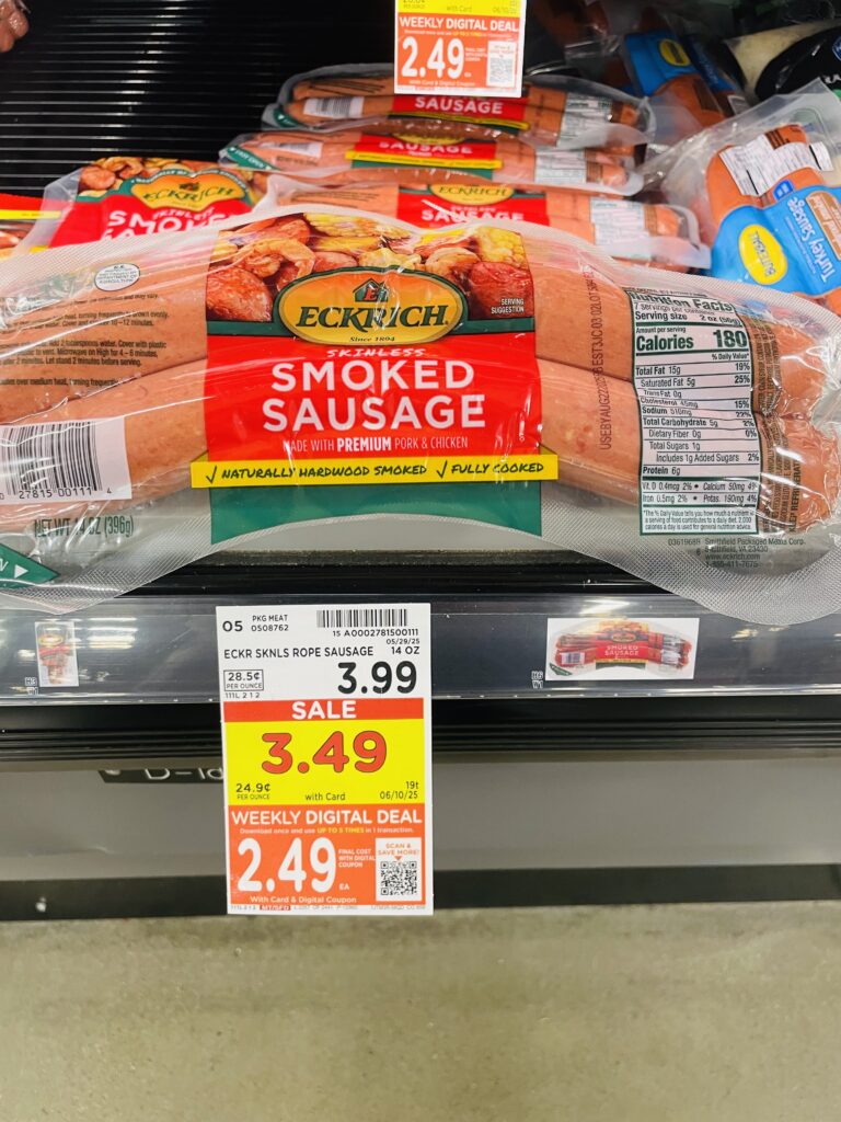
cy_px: 561
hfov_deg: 53.1
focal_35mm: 26
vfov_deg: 67.3
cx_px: 420
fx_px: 842
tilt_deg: -51.5
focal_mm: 4.2
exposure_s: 1/60
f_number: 1.6
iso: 125
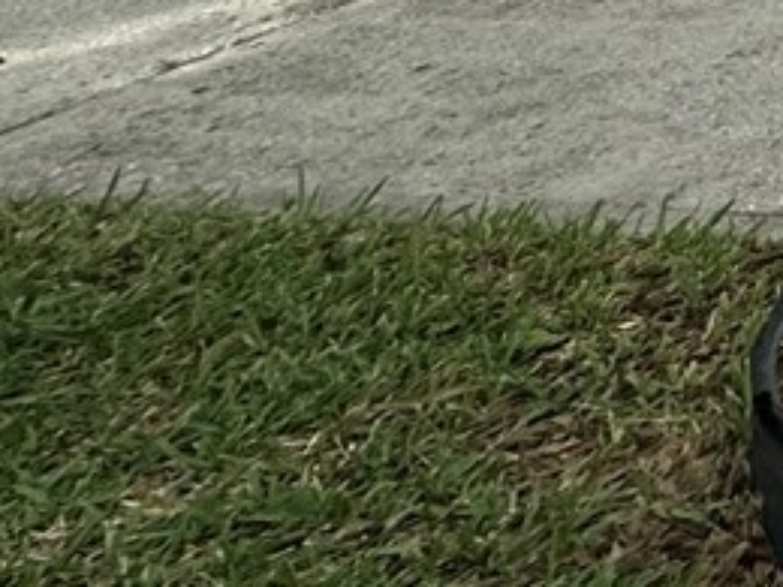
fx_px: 1945
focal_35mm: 86
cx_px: 2235
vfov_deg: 12.5
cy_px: -906
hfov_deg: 12.2
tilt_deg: +5.0
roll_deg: -0.9
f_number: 2.2
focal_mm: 2.22
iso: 50
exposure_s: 1/1490
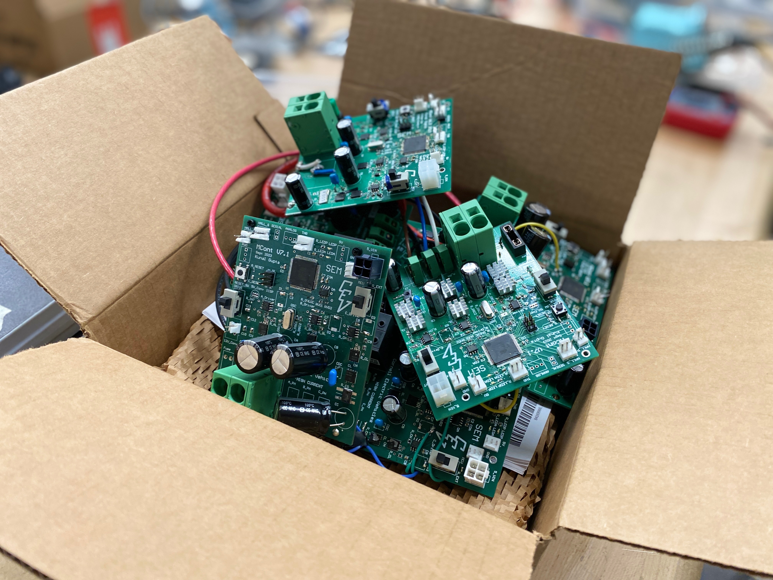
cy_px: 290
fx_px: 581
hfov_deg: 67.3
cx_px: 386
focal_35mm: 26
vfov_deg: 53.1
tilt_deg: -40.6
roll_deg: -4.5
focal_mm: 4.25
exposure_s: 1/60
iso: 160
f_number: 1.8
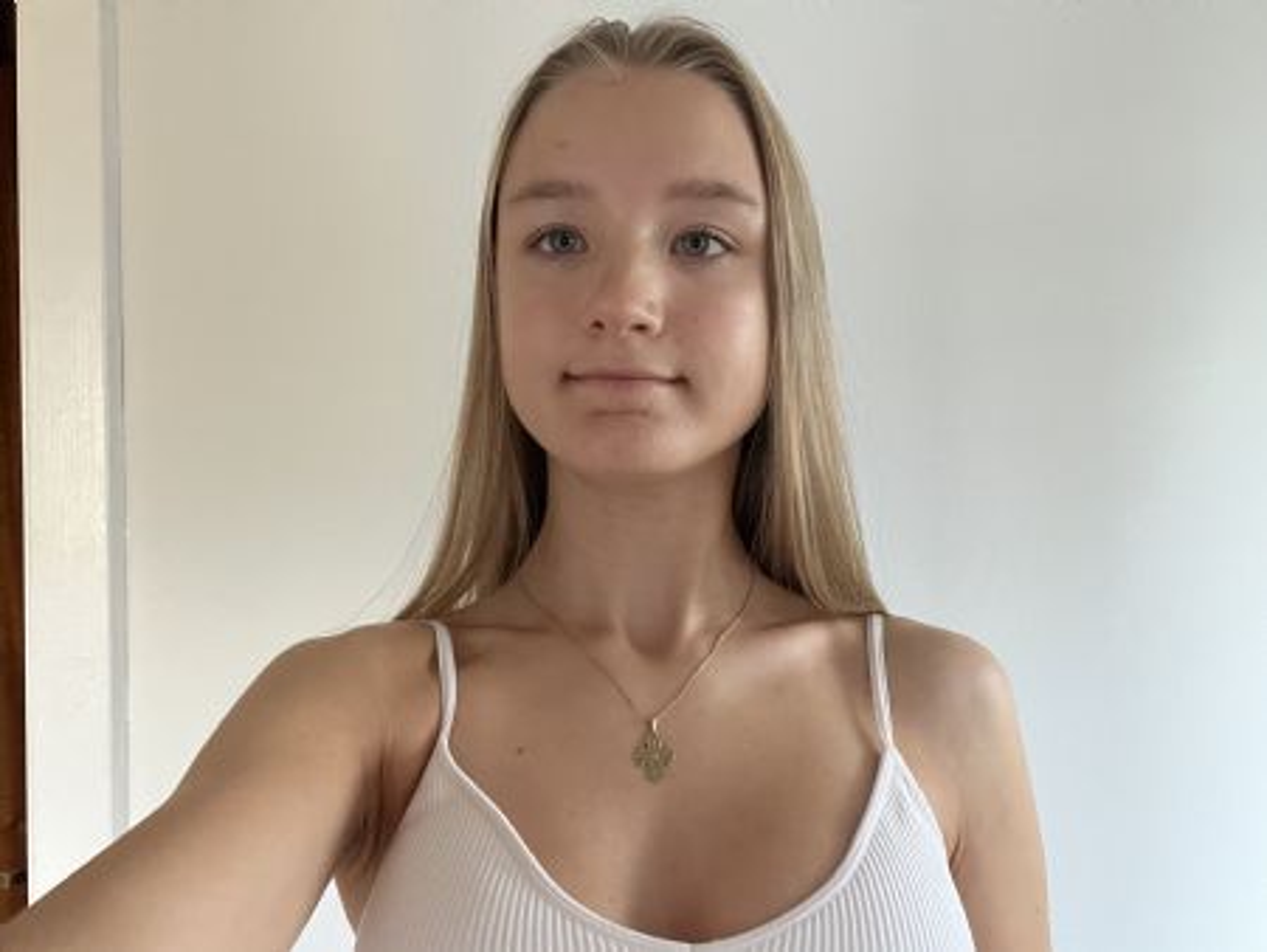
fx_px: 1099
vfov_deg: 46.8
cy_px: 476
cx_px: 634
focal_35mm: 30
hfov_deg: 59.9
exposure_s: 1/37
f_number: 2.2
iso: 400
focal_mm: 2.71
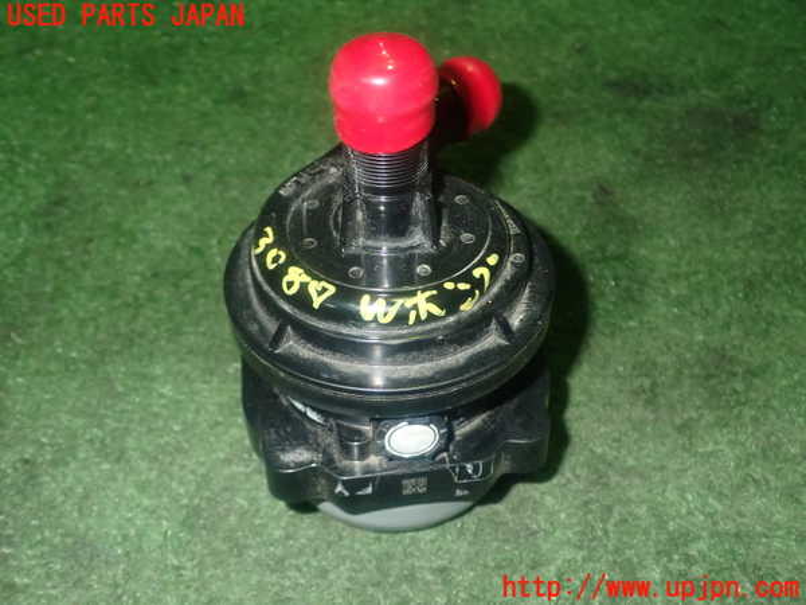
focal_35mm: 38
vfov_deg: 37.7
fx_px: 885
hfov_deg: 49.0
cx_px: 403
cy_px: 302
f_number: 8
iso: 800
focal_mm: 6.83
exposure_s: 1/40
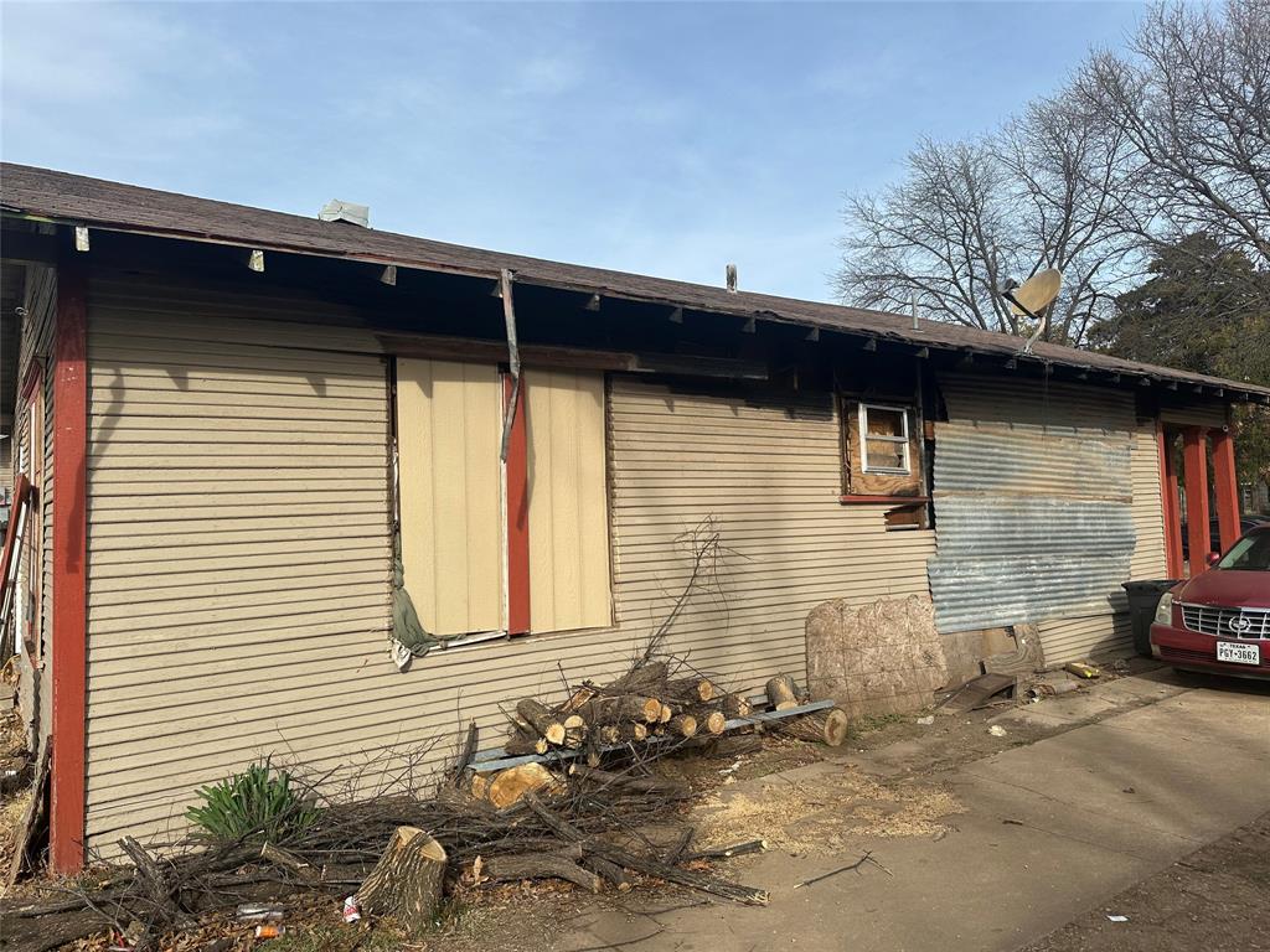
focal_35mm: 24
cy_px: 476
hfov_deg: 71.6
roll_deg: +2.5
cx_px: 635
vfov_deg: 56.8
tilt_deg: +3.6
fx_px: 881
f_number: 1.78
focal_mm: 6.86
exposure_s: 1/4762
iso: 80
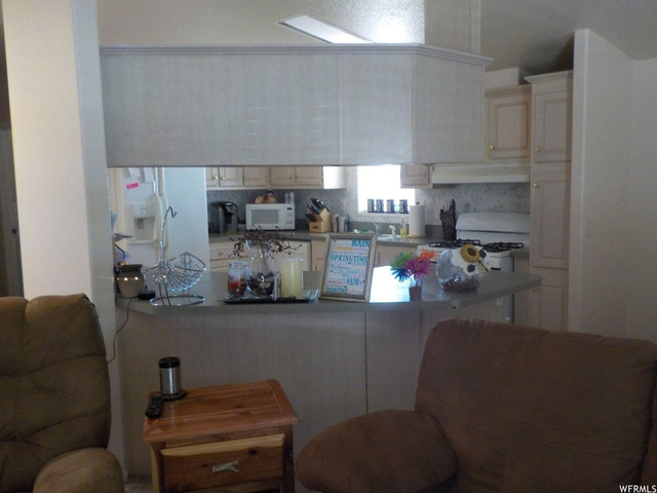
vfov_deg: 46.8
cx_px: 328
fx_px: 569
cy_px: 246
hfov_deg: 60.0
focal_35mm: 30
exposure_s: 1/25
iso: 400
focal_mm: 4.1
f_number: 3.3
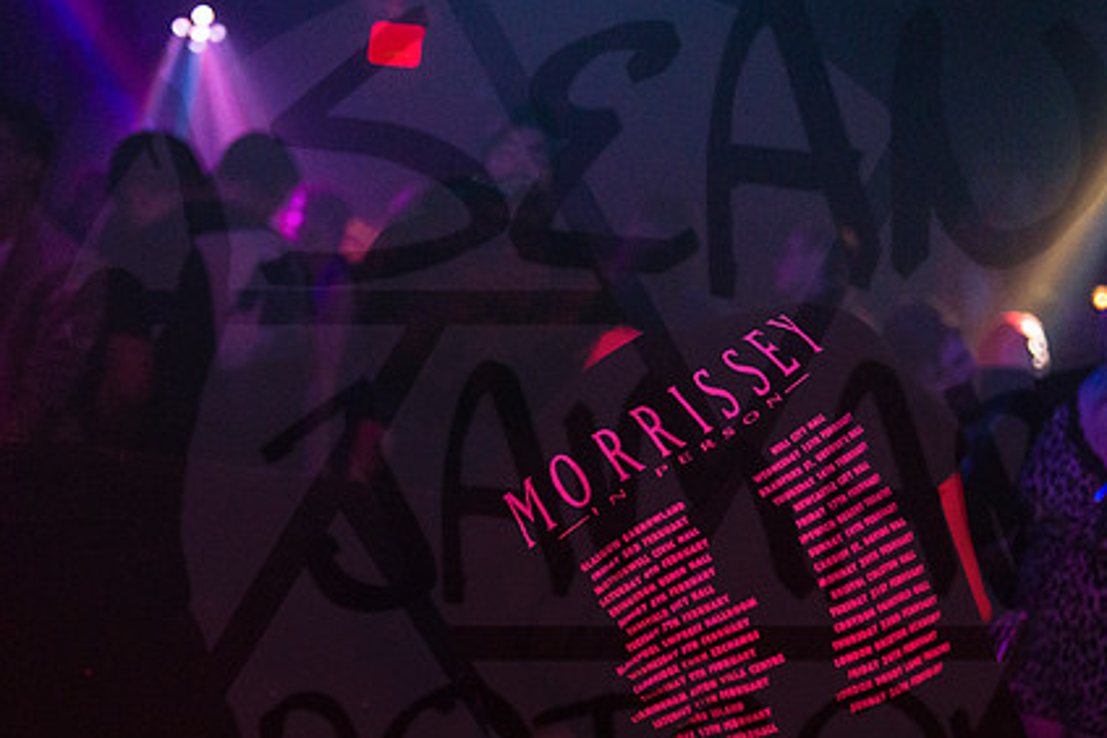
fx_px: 1476
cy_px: 478
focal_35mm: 48
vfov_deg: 27.9
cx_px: 544
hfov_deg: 41.1
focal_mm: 35
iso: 4000
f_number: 2
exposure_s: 1/100
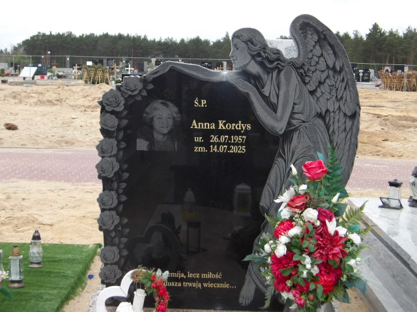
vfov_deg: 27.5
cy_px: 156
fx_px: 638
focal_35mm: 53
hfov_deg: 36.2
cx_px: 208
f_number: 4.2
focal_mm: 9.4
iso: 100
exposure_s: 1/311
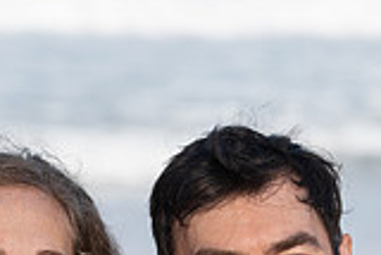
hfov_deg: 3.3
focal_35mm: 617
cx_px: 248
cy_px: 452
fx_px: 6536
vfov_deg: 2.2
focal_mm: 170
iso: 160
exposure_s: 1/250
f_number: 7.1
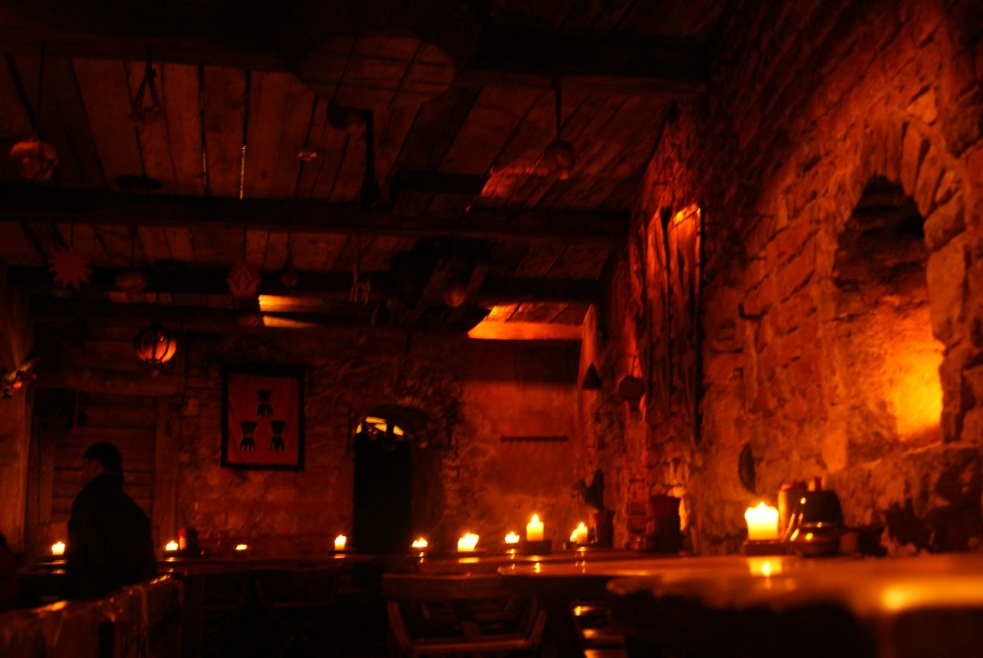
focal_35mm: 39
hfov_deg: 49.5
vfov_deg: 34.3
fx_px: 1066
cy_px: 329
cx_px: 492
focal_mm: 26
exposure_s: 1.3
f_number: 4
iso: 400
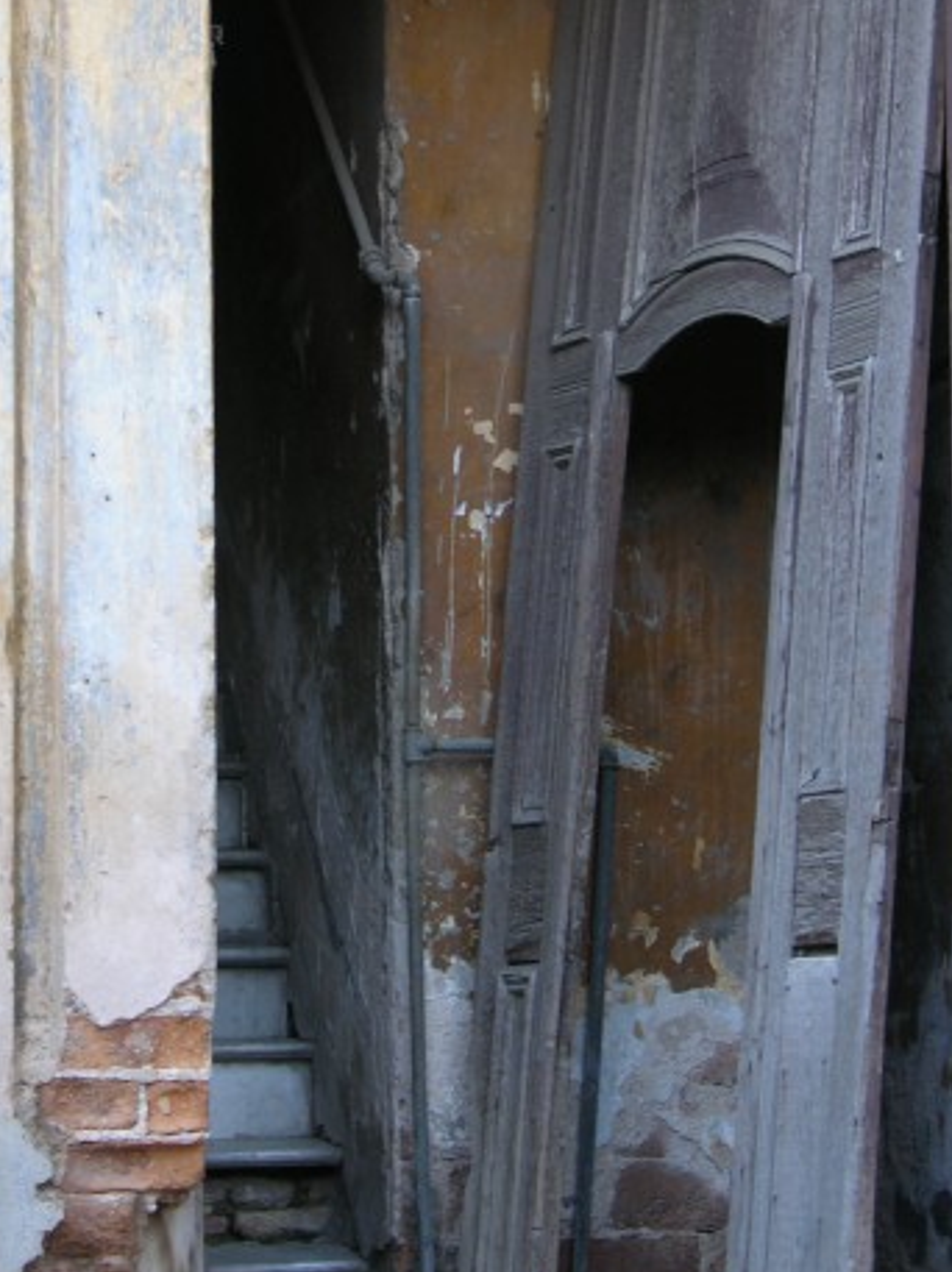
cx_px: 487
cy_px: 590
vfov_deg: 17.7
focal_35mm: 111
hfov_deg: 13.3
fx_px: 4076
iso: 50
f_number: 3.2
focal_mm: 16.8
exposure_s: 1/9.3
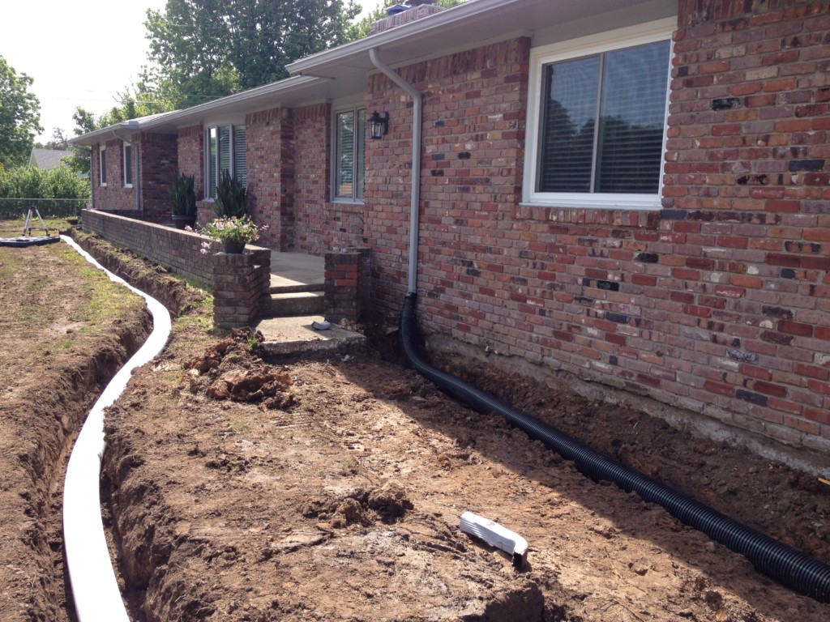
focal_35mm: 35
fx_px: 839
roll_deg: +0.6
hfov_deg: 52.6
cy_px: 311
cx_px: 415
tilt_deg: -8.6
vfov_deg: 40.7
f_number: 2.4
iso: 50
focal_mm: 4.28
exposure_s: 1/569
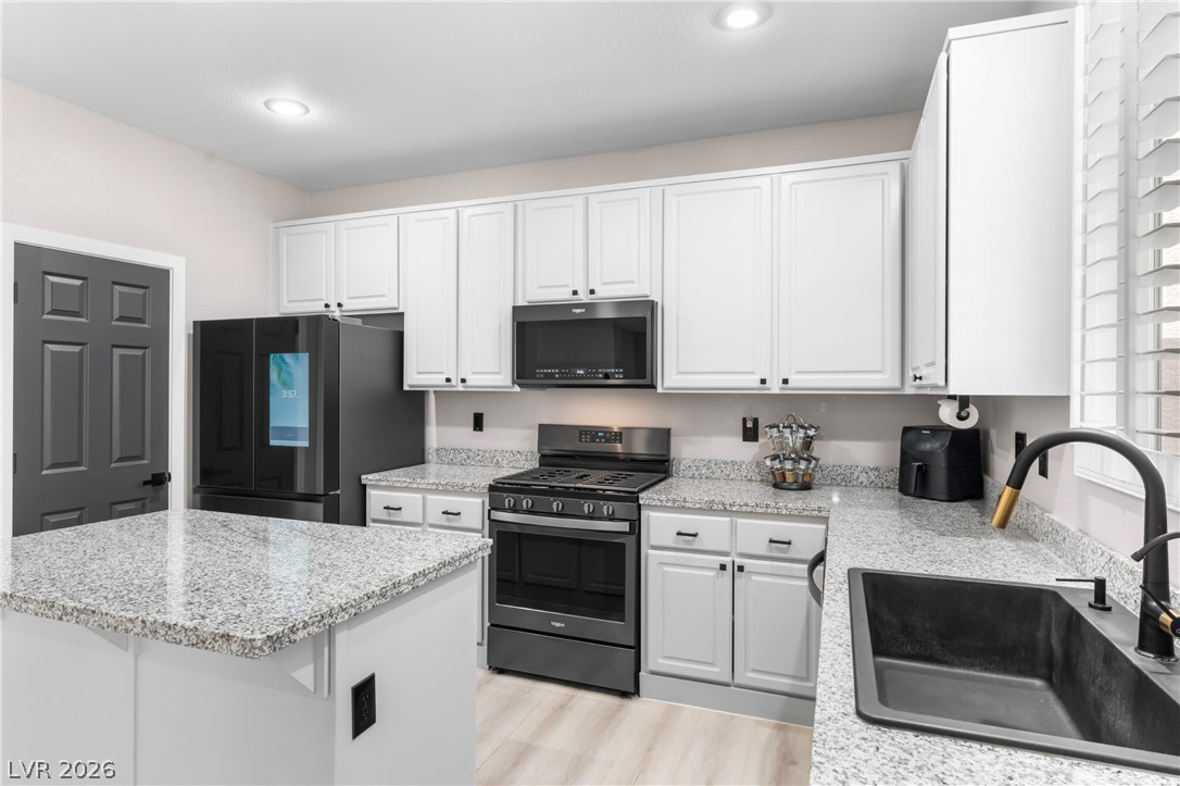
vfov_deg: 61.9
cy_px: 393
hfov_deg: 84.0
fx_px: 655
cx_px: 590
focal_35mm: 20
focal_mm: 20
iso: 400
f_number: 8
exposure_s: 1.3
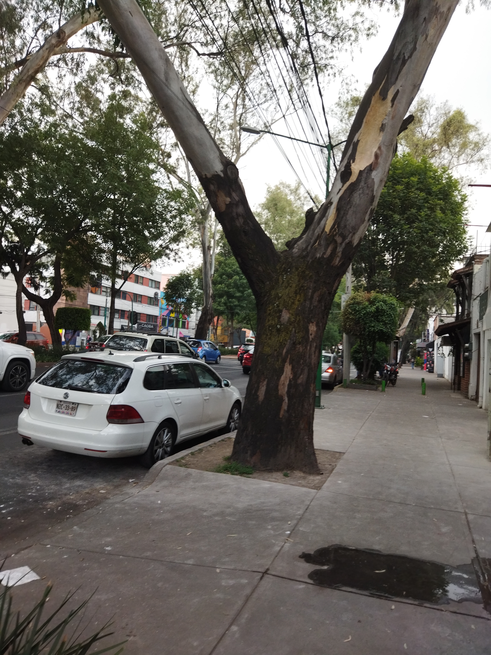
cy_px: 328
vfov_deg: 65.3
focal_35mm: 27
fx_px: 511
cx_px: 246
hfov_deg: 51.4
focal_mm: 4.71
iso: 103
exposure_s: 1/120
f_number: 1.79
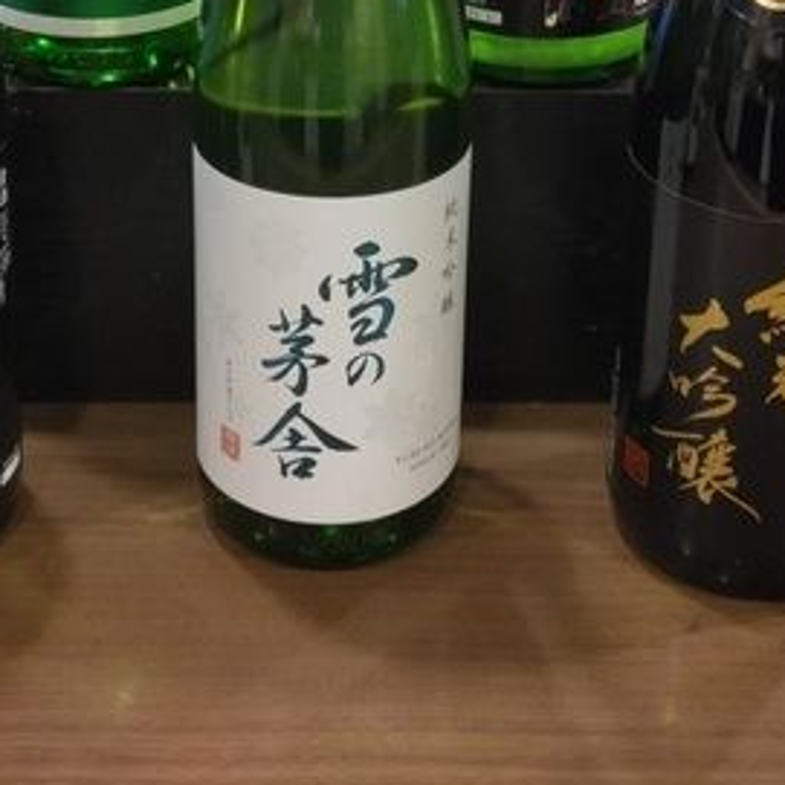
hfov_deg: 25.0
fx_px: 1770
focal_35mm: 69
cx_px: 340
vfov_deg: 23.5
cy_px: -71
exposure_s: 1/45
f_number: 1.79
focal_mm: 4.8
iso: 800
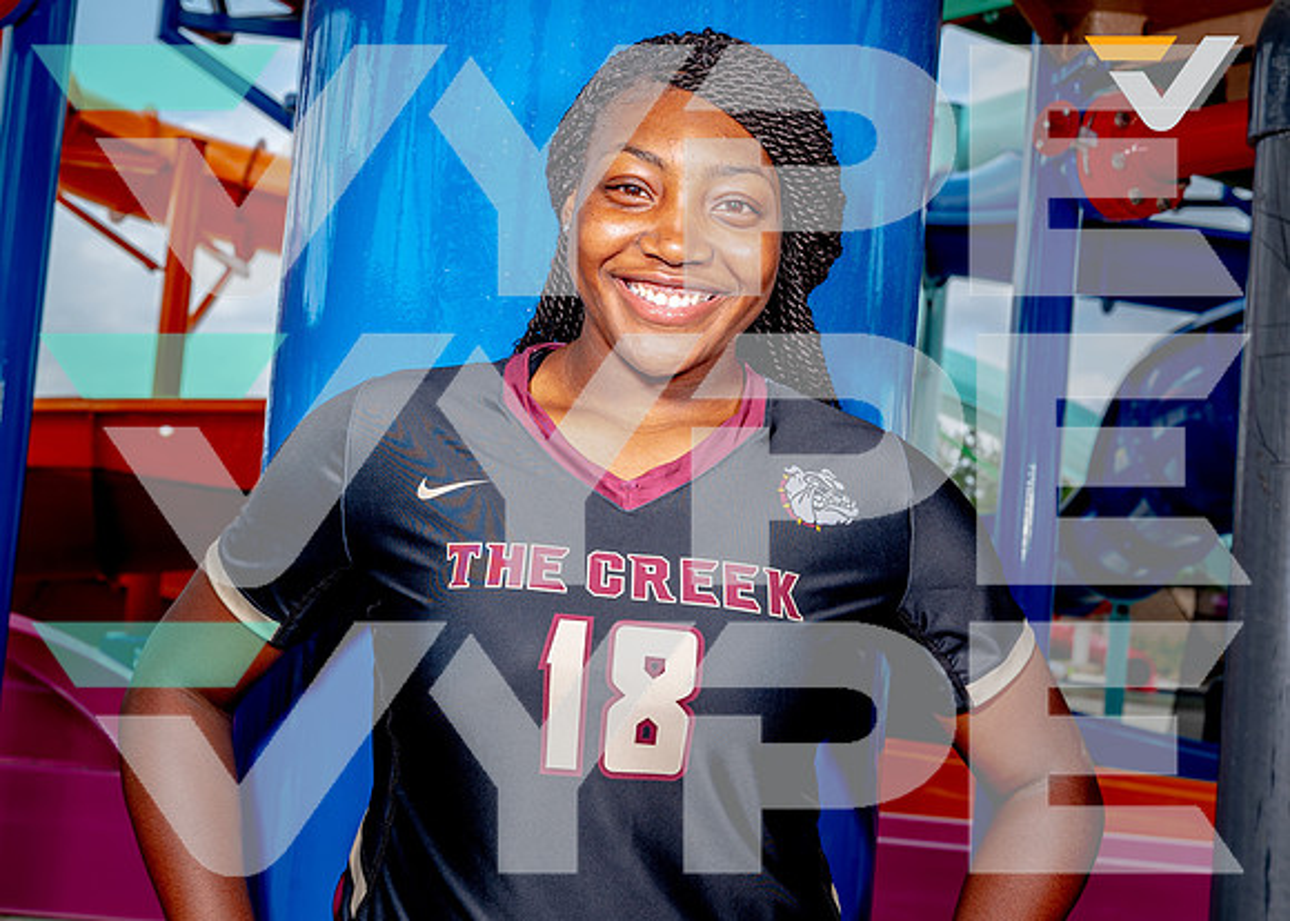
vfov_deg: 27.5
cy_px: 460
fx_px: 1878
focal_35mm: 51
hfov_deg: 37.9
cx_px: 690
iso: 100
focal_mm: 49
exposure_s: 1/125
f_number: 8
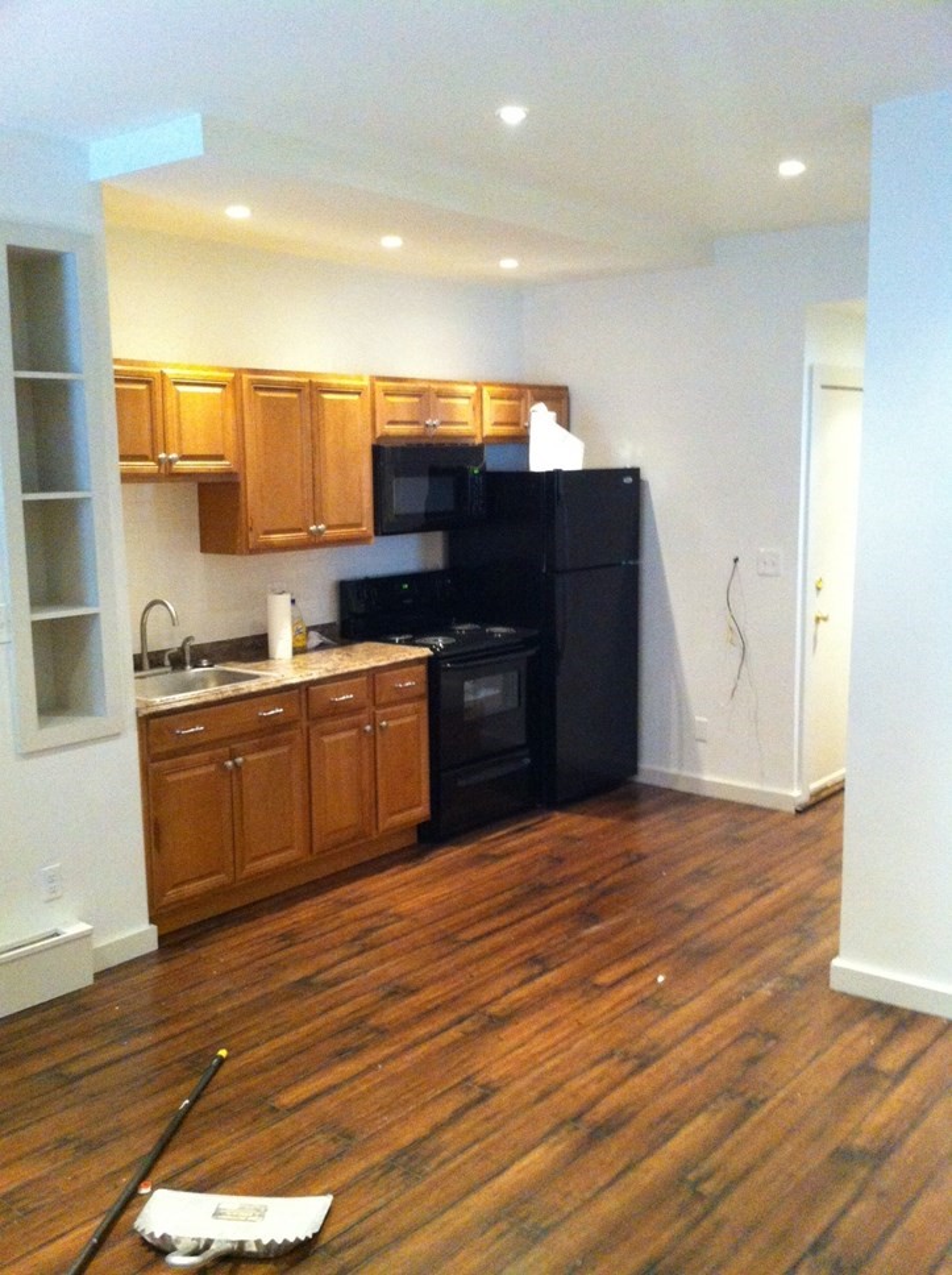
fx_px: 1287
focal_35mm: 35
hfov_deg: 40.6
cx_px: 476
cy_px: 638
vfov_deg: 52.7
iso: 500
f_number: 2.8
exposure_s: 1/15
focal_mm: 3.85
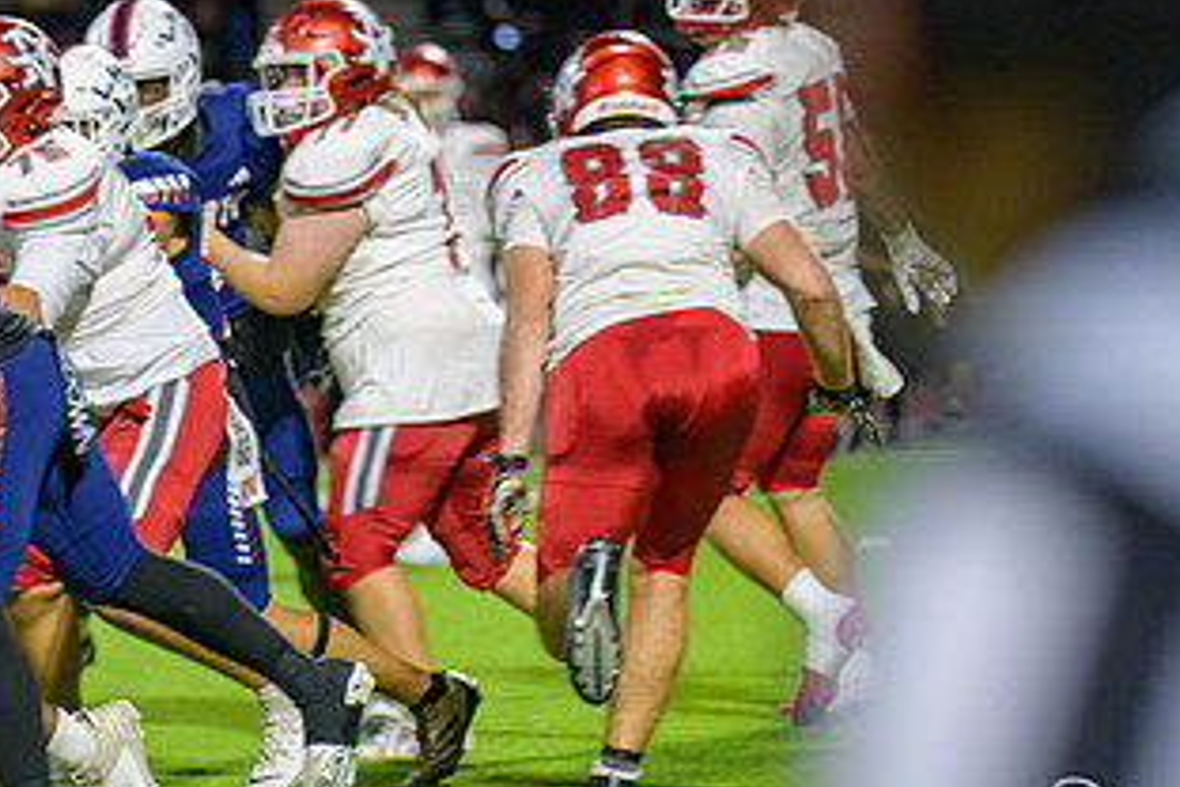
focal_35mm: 316
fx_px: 10357
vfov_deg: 4.3
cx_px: 359
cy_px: 324
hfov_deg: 6.5
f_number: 2.8
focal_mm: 170
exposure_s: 1/250
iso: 2000
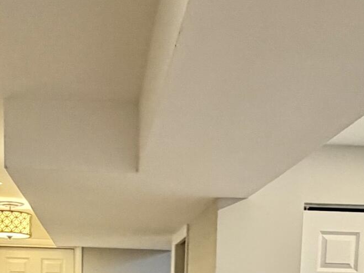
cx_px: 139
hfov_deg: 30.2
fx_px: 673
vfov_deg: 20.2
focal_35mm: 64
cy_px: 390
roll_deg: -1.2
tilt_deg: -7.2
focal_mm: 2.22
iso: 500
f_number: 2.2
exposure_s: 1/60
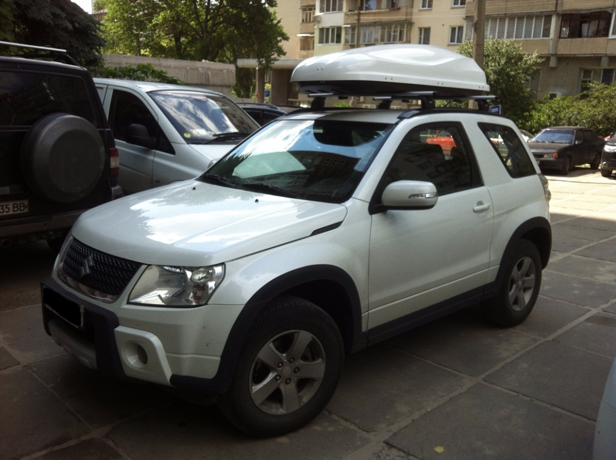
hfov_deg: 52.7
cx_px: 308
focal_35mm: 35
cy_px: 230
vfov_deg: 40.6
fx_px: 622
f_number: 2.8
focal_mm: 3.85
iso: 80
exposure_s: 1/591
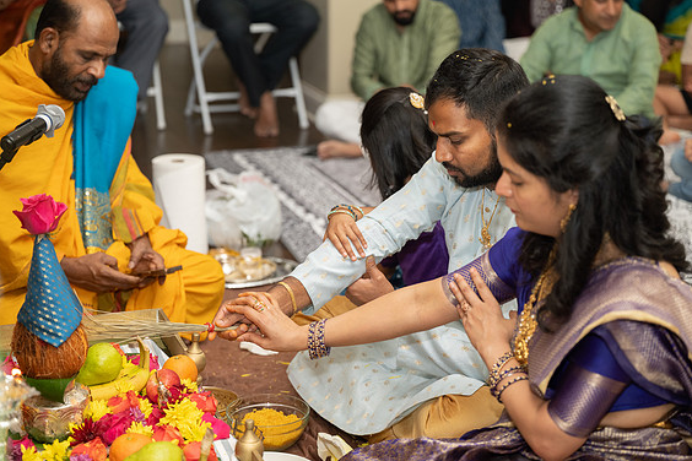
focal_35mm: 72
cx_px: 347
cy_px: 226
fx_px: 1384
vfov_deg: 18.9
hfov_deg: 28.1
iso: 500
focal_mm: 70
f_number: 2.8
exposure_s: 1/200
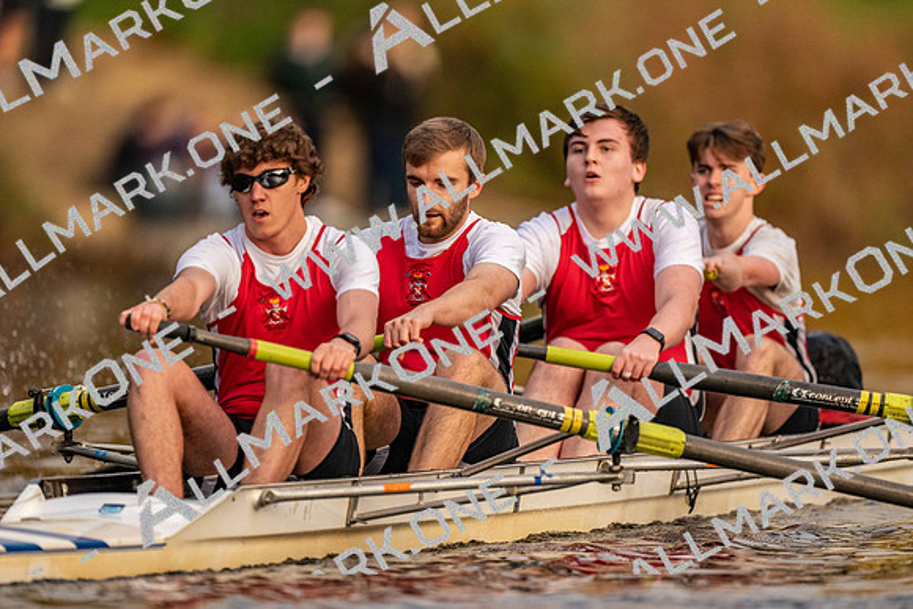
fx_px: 15220
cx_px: 456
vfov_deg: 2.3
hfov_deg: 3.4
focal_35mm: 600
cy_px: 304
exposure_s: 1/2500
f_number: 4
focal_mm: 600
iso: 3200
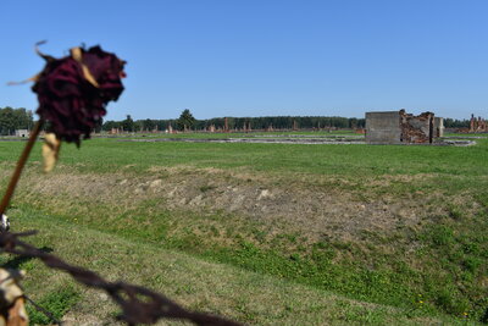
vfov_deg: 48.0
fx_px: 366
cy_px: 163
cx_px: 244
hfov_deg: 67.4
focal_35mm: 27
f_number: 9
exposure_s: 1/320
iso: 100
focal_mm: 18
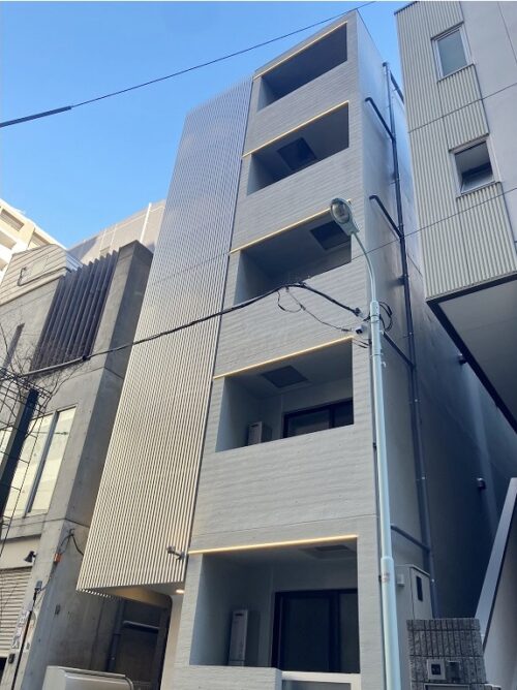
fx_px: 558
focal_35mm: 28
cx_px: 258
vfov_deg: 63.5
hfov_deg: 49.7
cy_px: 345
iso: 25
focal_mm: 3.99
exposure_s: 1/121
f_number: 1.8
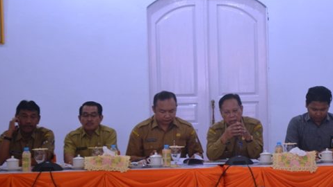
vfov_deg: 9.1
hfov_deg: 16.1
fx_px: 1175
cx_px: 230
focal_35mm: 133
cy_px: 106
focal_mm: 58
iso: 800
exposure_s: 1/40
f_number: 5
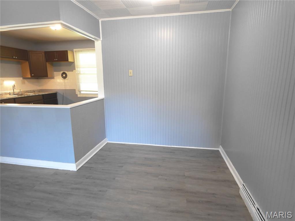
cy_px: 110
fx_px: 171
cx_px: 148
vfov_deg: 66.0
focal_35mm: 20
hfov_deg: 81.7
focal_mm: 10
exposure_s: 1/60
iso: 640
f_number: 4.2
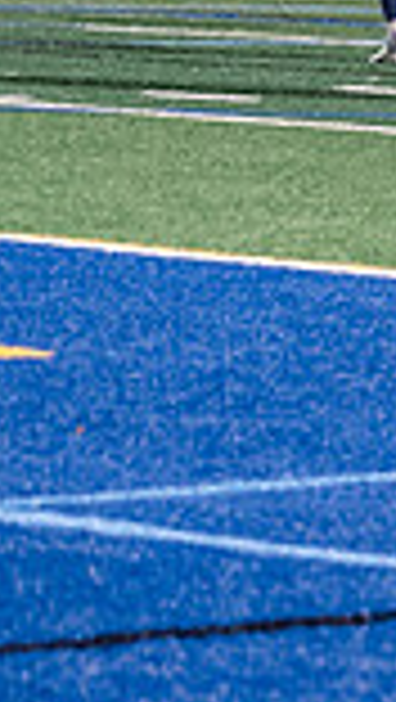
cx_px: 1960
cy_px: 63
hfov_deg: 2.6
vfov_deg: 4.8
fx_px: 8401
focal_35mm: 451
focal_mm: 75
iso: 3200
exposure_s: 1/320
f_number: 3.5
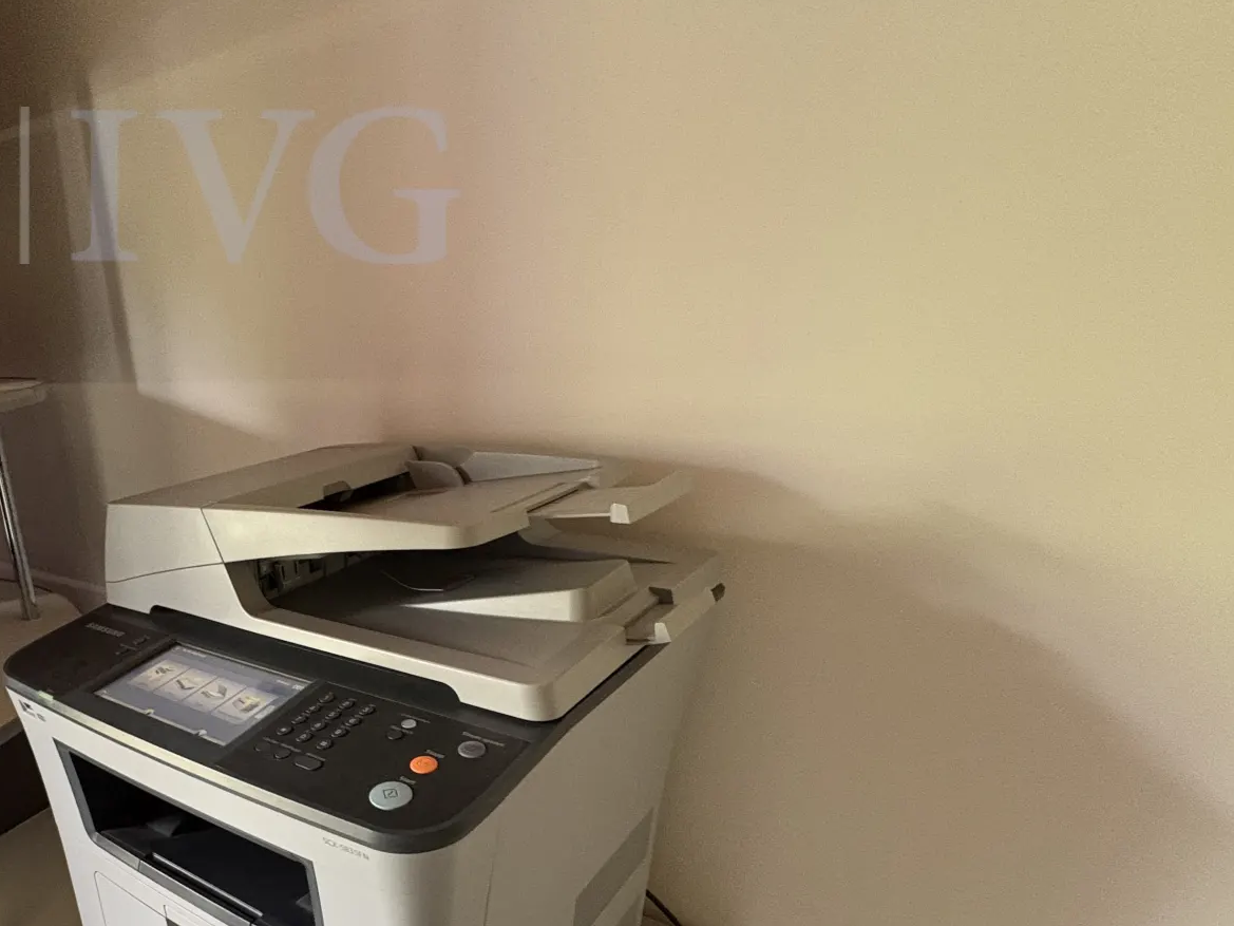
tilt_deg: -25.9
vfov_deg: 55.5
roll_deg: +5.7
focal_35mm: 23
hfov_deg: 69.1
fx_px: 820
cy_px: 715
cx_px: 308
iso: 400
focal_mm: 2.22
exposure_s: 1/50
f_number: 2.2
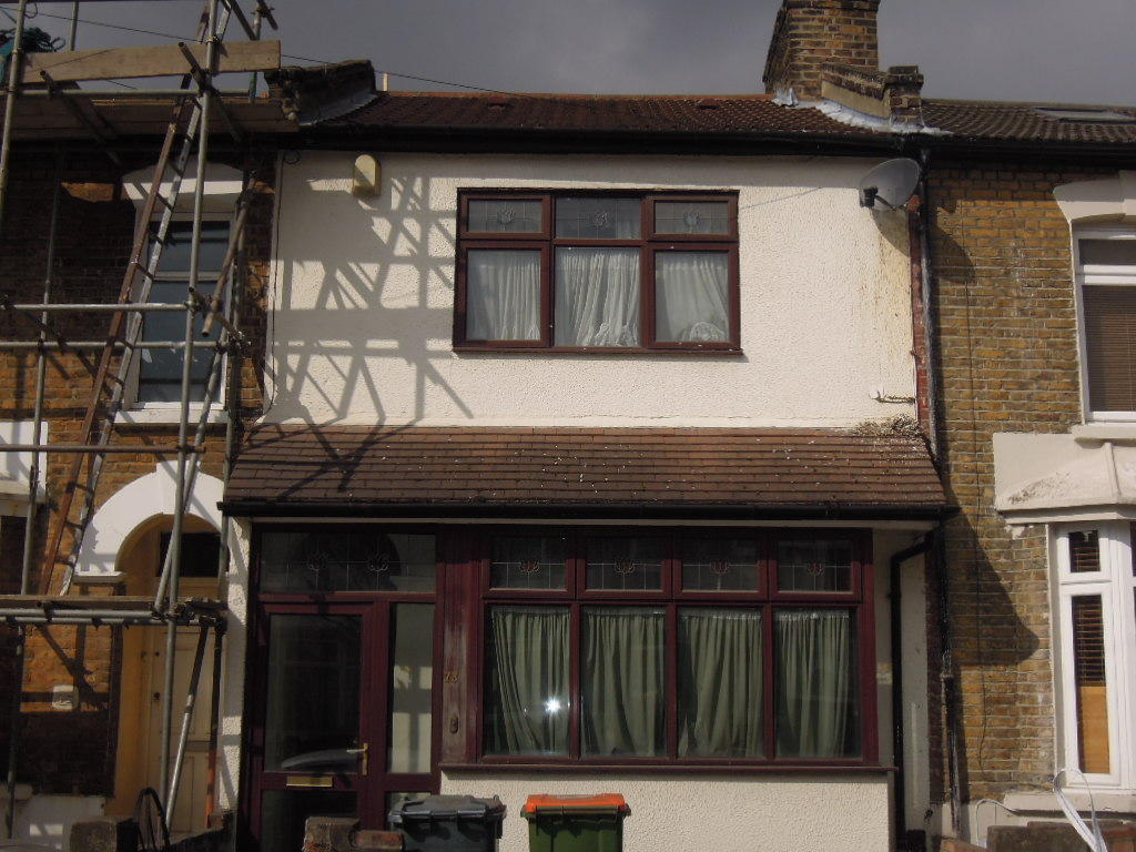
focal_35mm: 45
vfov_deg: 32.2
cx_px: 568
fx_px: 1477
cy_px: 426
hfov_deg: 42.1
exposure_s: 1/1600
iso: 160
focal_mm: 8.1
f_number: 5
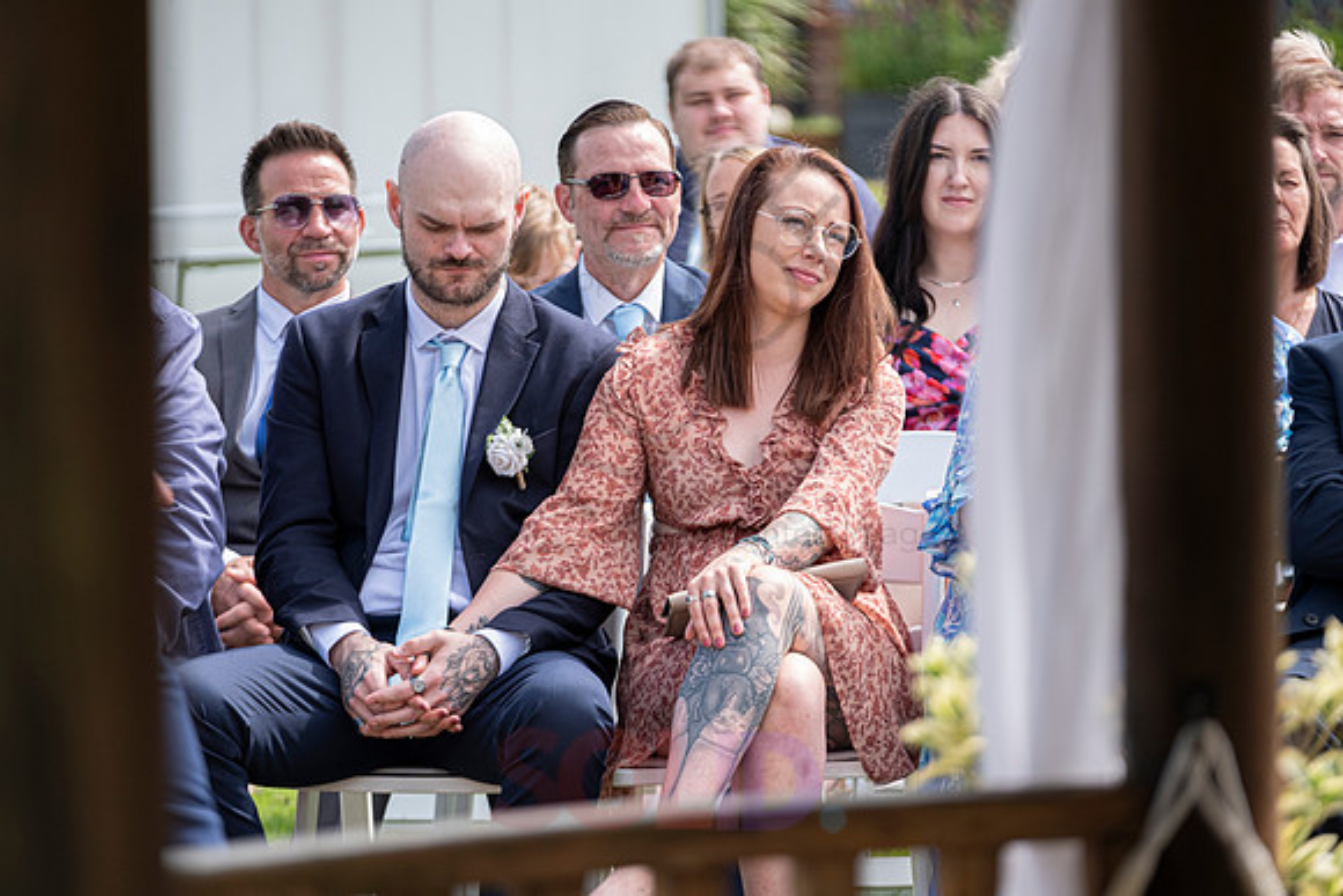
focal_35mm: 210
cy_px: 448
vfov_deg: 6.5
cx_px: 672
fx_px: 7836
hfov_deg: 9.8
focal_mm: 140
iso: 200
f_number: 2.8
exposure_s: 1/1000
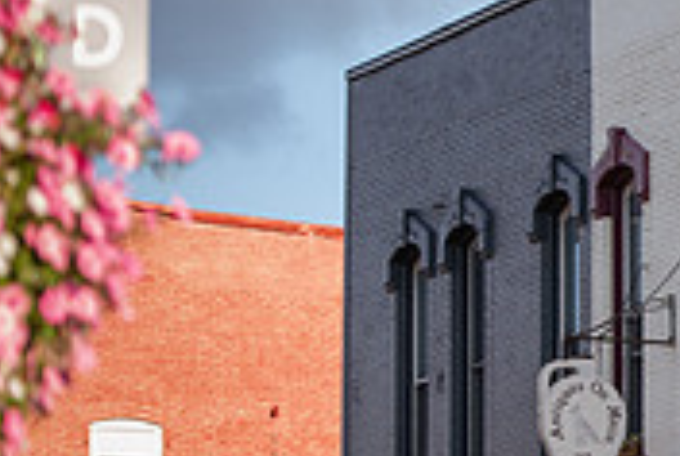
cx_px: 997
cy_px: 466
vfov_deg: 4.7
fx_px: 5600
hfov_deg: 6.9
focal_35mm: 296
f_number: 3.5
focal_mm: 90
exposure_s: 1/200
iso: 31
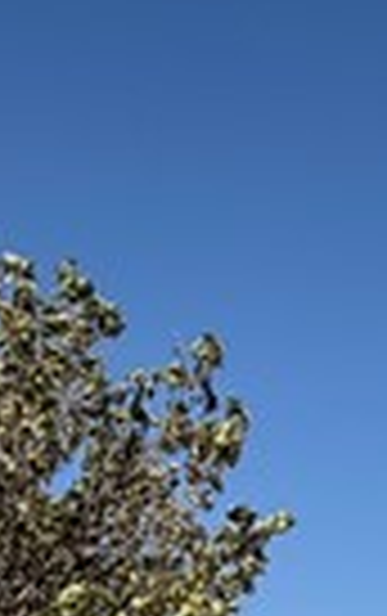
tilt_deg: -1.2
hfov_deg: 11.5
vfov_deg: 16.5
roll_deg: -1.1
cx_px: 522
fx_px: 1867
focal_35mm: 111
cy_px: 1012
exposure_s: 1/1368
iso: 20
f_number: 2.2
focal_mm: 2.22
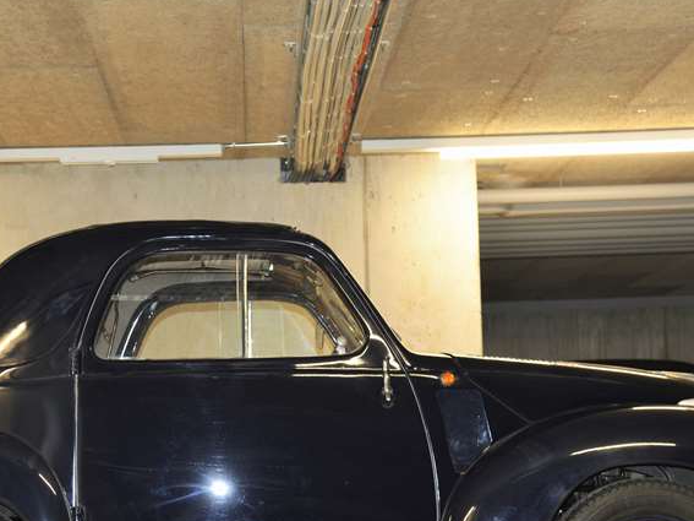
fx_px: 1303
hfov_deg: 29.7
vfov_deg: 22.4
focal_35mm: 65
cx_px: 263
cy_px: 378
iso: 800
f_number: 4
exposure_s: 1/60
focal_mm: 40
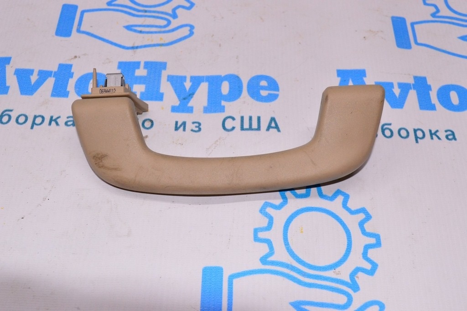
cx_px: 234
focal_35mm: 46
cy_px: 156
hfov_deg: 42.4
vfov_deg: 28.9
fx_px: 603
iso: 1600
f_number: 8
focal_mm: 31
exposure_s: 1/200
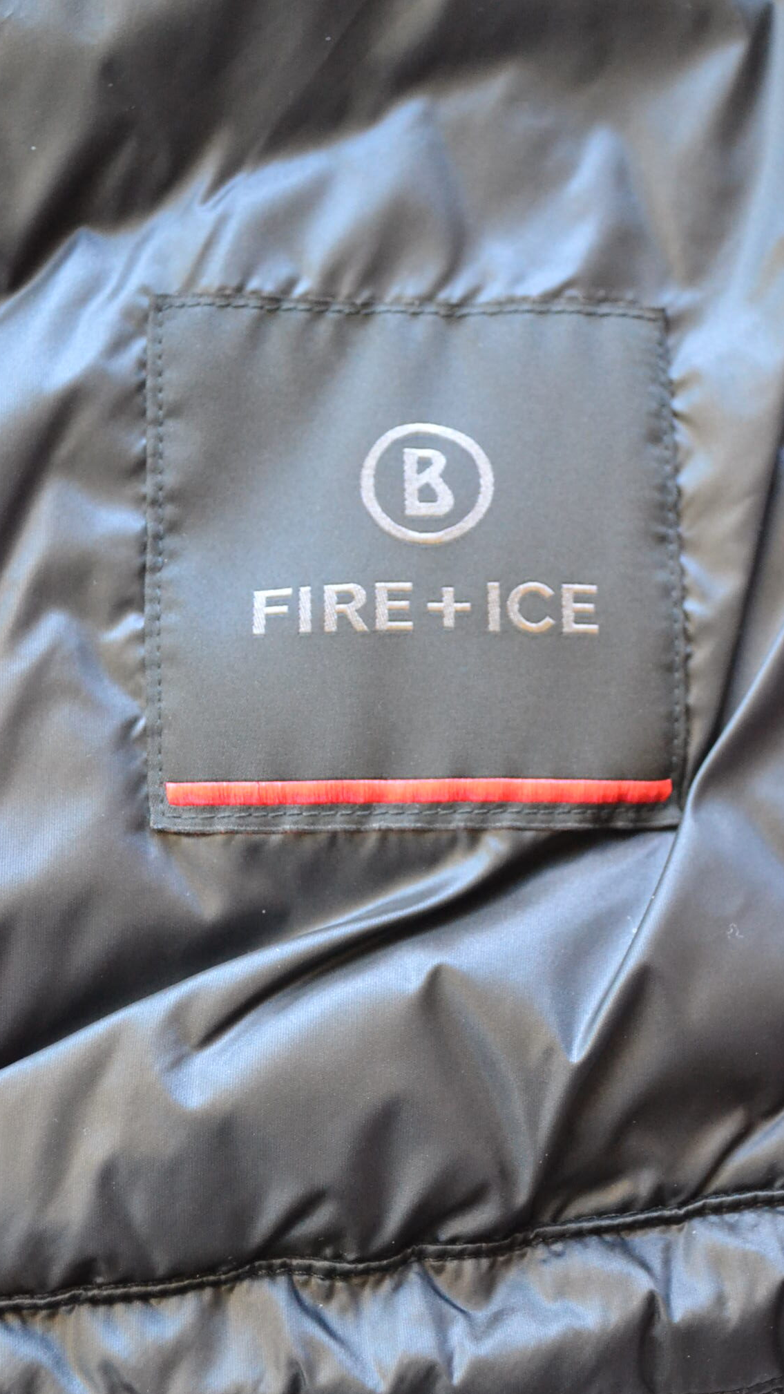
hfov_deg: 19.7
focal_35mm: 61
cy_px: 762
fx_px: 2255
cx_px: 478
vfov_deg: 34.3
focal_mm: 34
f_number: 5
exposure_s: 1/60
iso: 2800
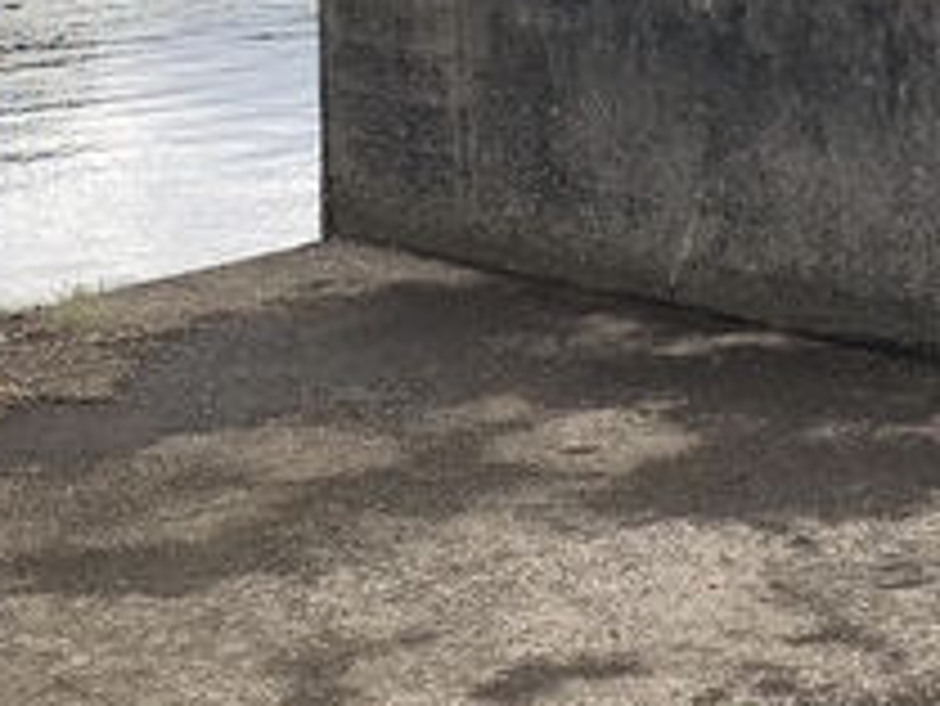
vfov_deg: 10.8
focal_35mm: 137
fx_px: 3722
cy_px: 306
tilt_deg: -14.8
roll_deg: +0.8
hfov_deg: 14.4
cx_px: 616
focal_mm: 3.99
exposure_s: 1/284
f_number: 1.8
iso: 20
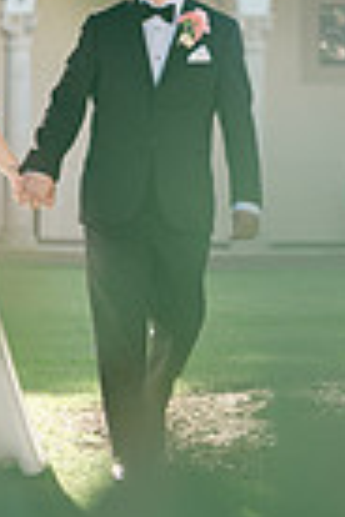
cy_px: -24
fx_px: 2760
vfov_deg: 10.6
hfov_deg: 7.1
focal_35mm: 192
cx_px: 45
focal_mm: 55
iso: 80
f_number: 1.7
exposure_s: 1/200
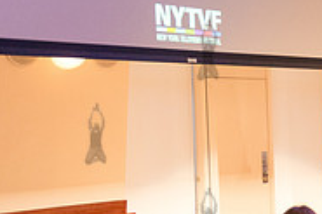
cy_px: 133
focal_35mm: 88
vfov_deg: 15.5
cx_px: 432
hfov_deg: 20.8
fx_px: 786
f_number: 2.8
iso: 4000
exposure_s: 1/200
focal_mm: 28
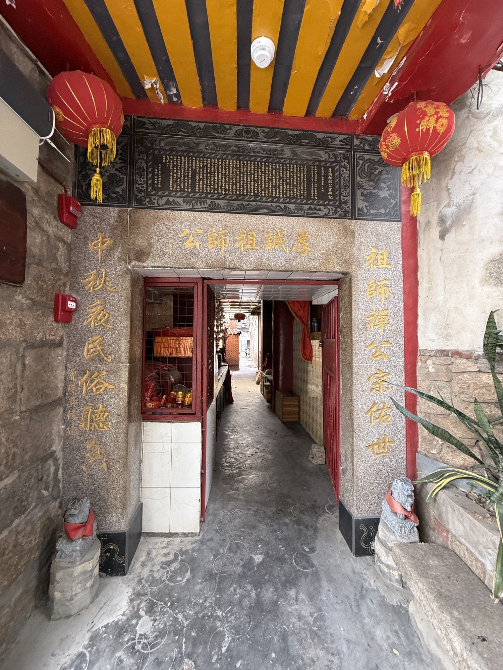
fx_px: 271
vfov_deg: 102.1
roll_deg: +1.0
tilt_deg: +3.0
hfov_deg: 85.7
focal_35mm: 14
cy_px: 335
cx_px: 252
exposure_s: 1/99
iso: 200
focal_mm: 2.22
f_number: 2.2
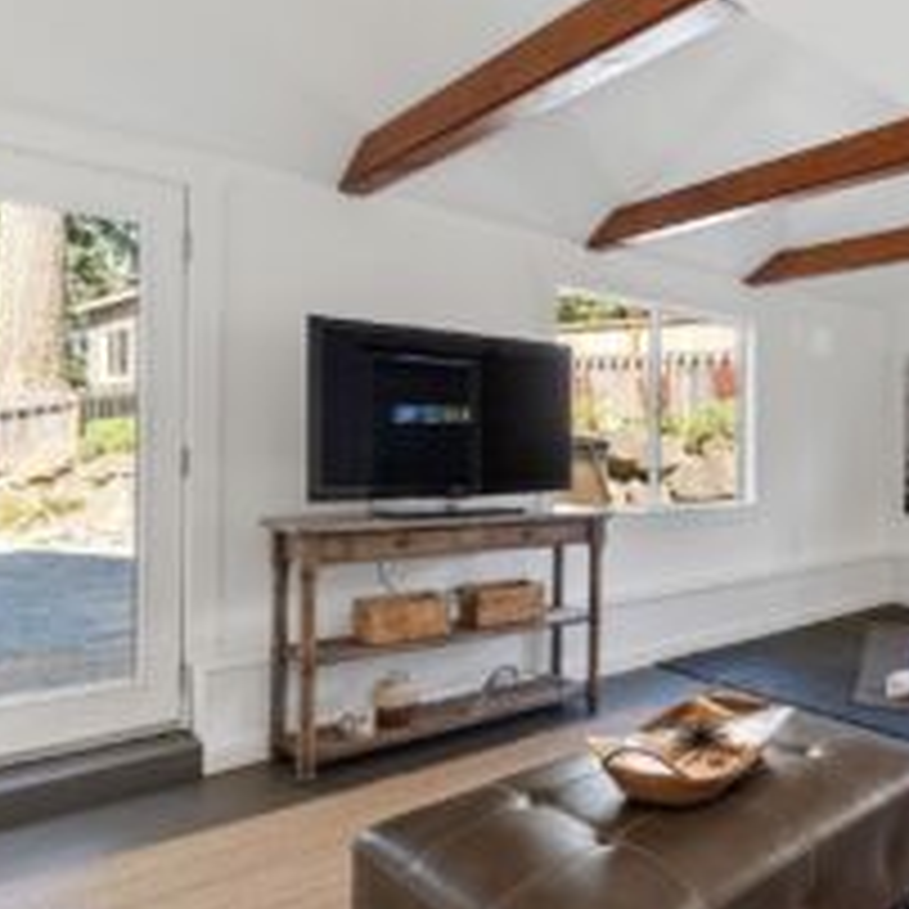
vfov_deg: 59.1
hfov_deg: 53.7
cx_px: 770
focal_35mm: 27
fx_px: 802
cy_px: 443
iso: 125
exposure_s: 1/6
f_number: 8
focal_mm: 16
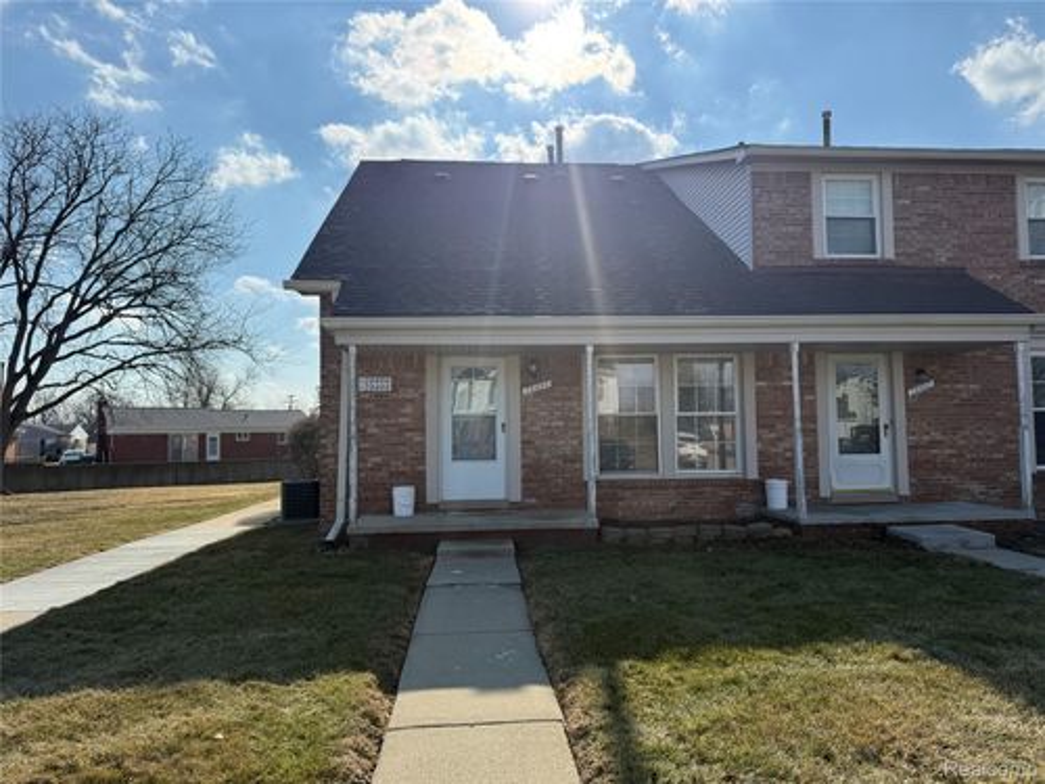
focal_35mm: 24
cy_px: 392
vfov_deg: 56.8
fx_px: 725
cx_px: 522
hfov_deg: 71.6
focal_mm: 6.76
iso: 80
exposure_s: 1/5714
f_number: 1.78
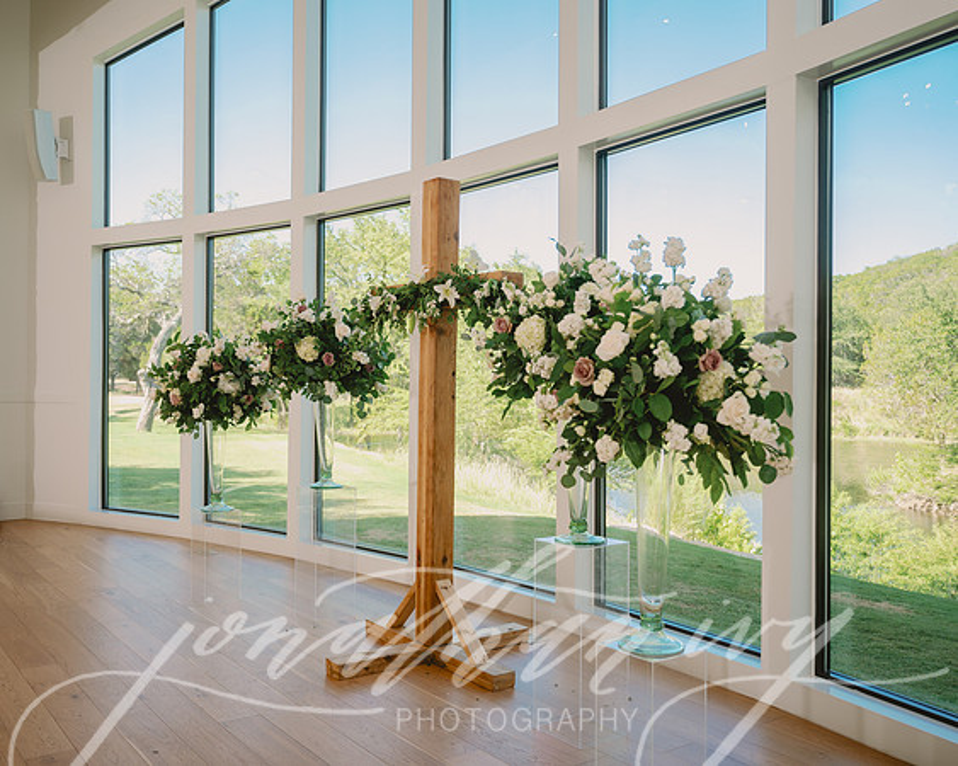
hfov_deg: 55.4
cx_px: 434
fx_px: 911
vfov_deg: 45.6
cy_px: 383
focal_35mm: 32
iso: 50
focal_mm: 28.5
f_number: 2.8
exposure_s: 1/200
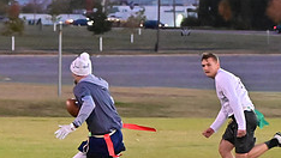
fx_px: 2557
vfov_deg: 3.5
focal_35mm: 343
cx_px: 74
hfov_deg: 6.3
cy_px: 142
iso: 6400
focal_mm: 88
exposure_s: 1/400
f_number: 4
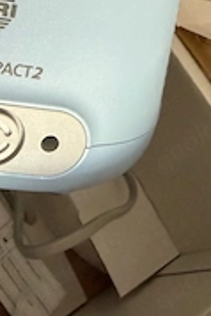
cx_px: -27
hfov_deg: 22.7
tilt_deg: -53.5
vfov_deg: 33.1
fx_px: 491
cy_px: 12
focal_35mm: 56
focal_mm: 2.22
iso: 400
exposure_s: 1/47
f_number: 2.2
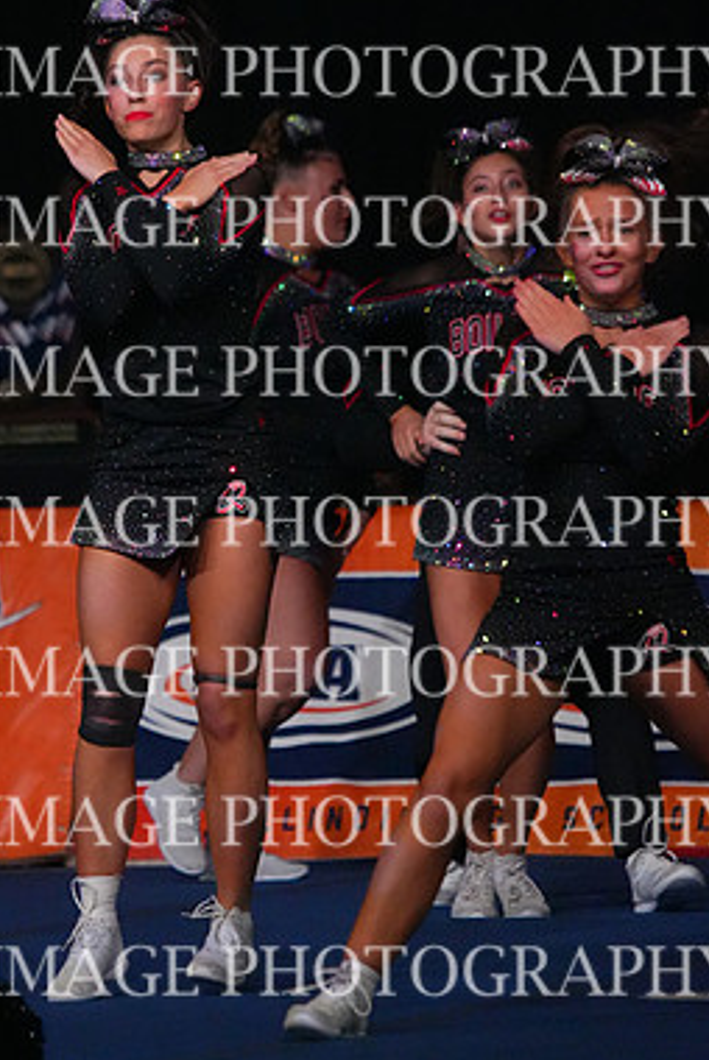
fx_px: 13947
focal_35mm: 473
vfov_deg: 4.4
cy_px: 446
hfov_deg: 2.9
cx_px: 202
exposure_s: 1/1250
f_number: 5.6
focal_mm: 310
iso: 16000
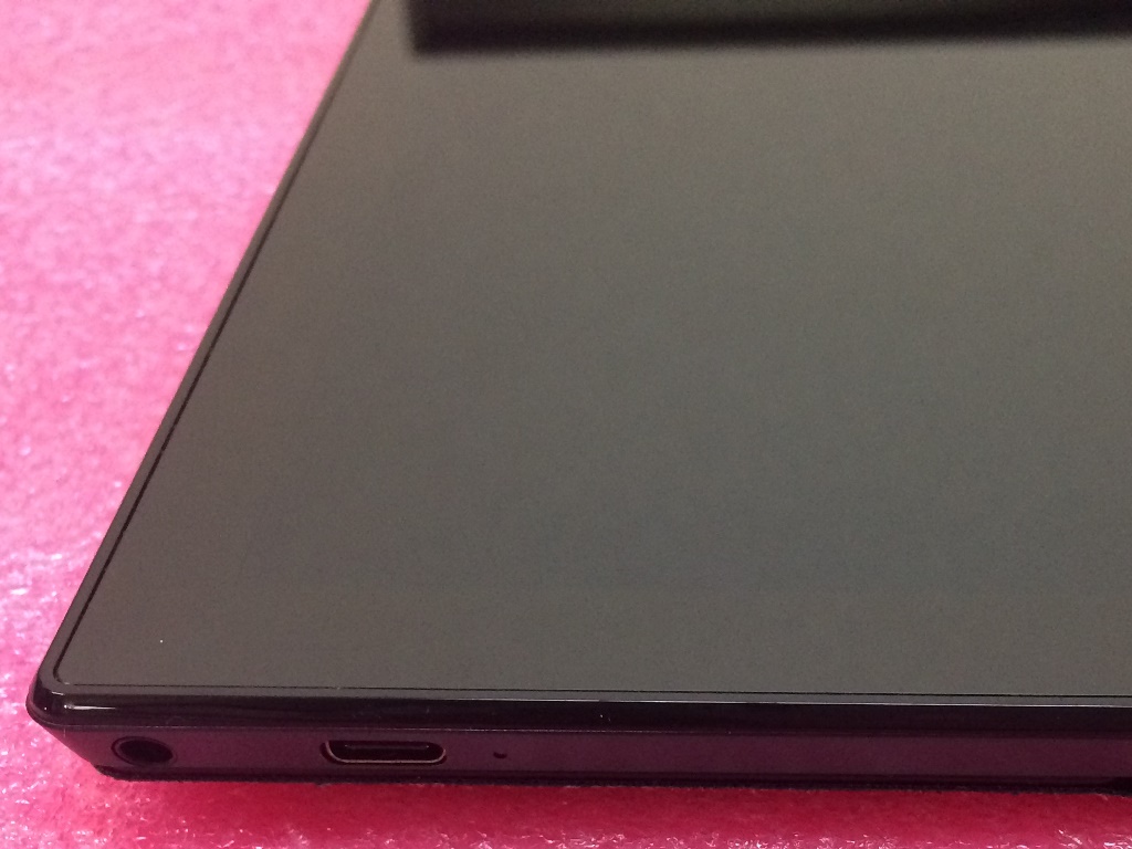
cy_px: 424
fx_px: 948
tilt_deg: -43.2
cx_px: 566
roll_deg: +0.1
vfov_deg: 48.2
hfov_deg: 61.7
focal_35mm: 29
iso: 200
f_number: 2.2
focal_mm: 4.15
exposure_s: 1/30
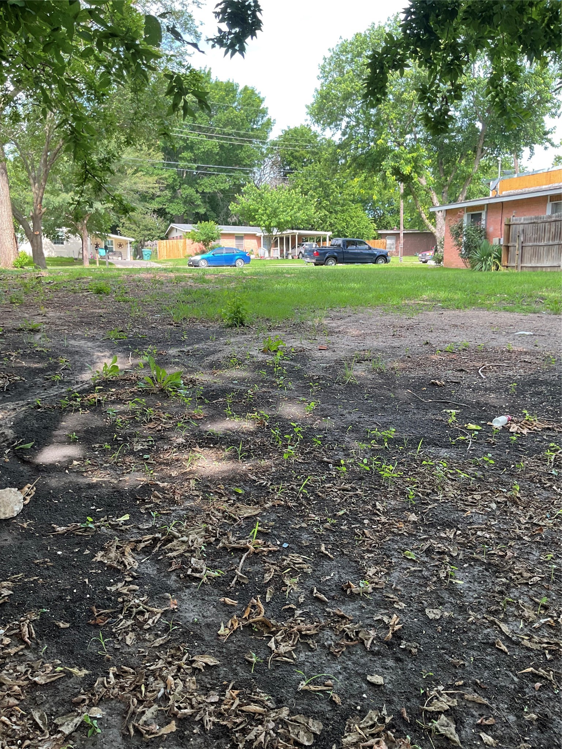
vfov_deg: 61.7
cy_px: 374
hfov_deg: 48.2
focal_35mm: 29
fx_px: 628
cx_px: 281
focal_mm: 3
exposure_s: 1/120
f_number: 1.8
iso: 16
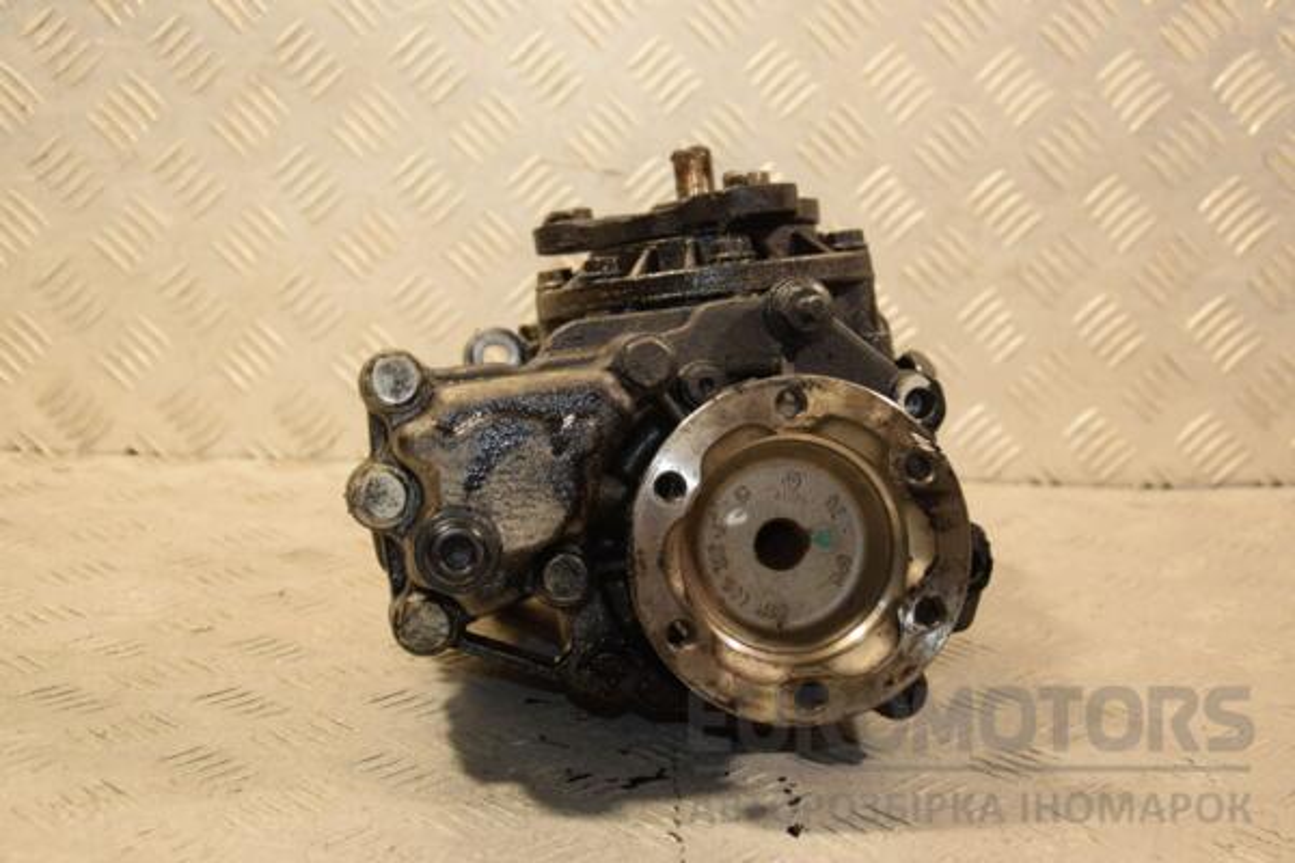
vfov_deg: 23.8
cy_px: 432
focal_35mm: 57
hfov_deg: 35.1
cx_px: 648
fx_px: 2050
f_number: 5
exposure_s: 1/160
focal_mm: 38
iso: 800
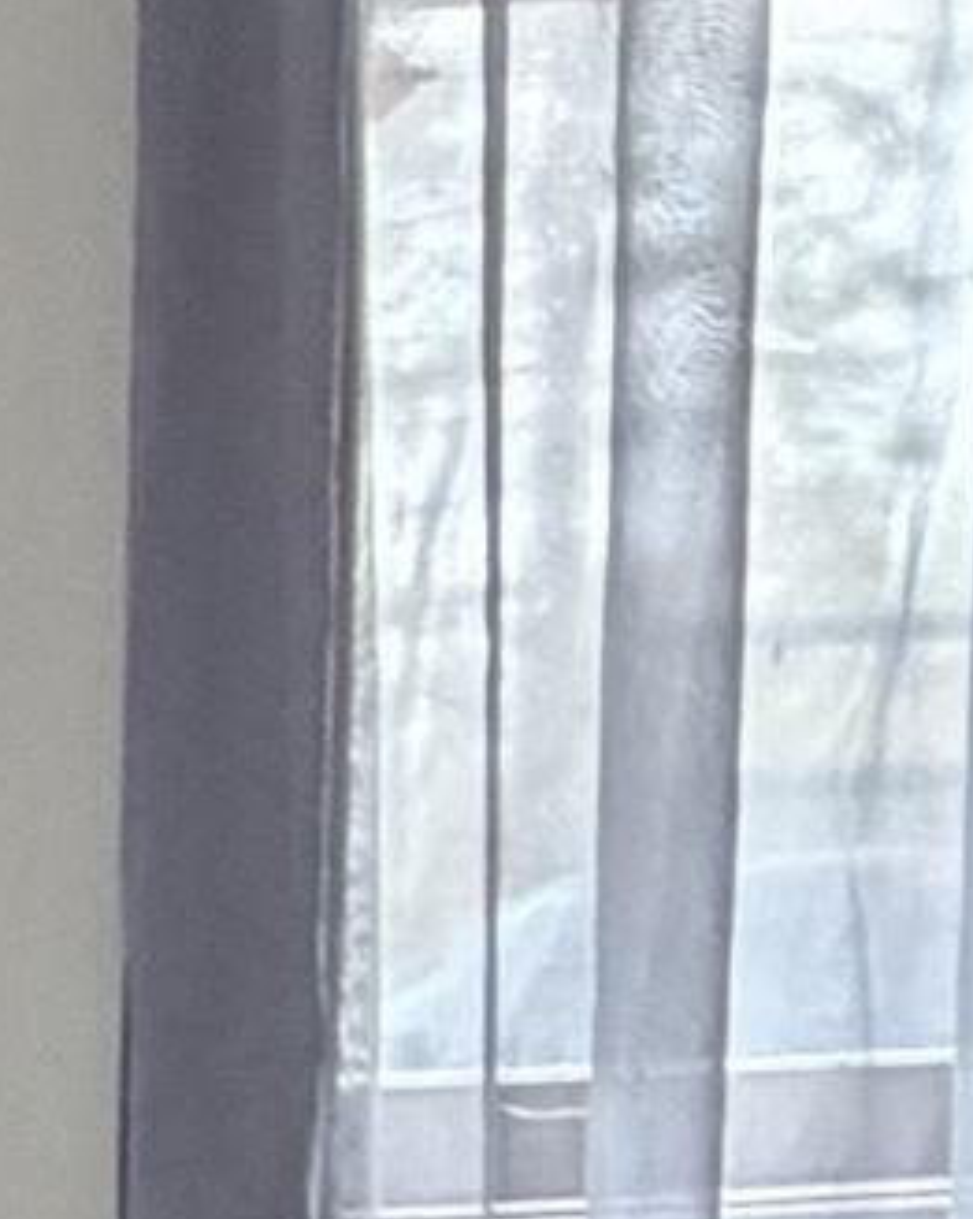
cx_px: -1805
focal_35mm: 128
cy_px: 1959
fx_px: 4612
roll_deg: +4.3
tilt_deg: -8.9
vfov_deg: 13.9
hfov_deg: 9.7
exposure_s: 1/60
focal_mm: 2.22
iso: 400
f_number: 2.2
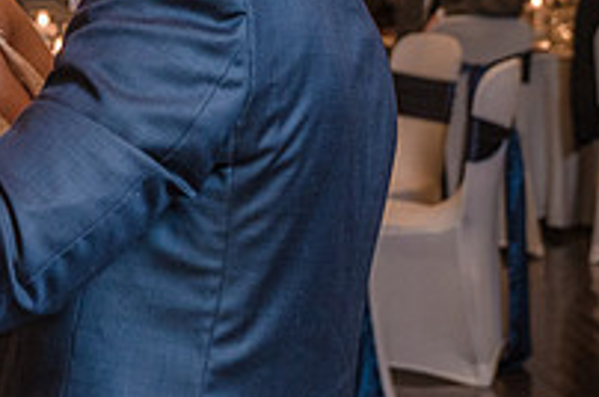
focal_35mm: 151
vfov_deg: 8.9
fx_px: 2508
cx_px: -7
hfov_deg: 13.4
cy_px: -98
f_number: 4
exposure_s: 1/100
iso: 2000
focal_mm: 45
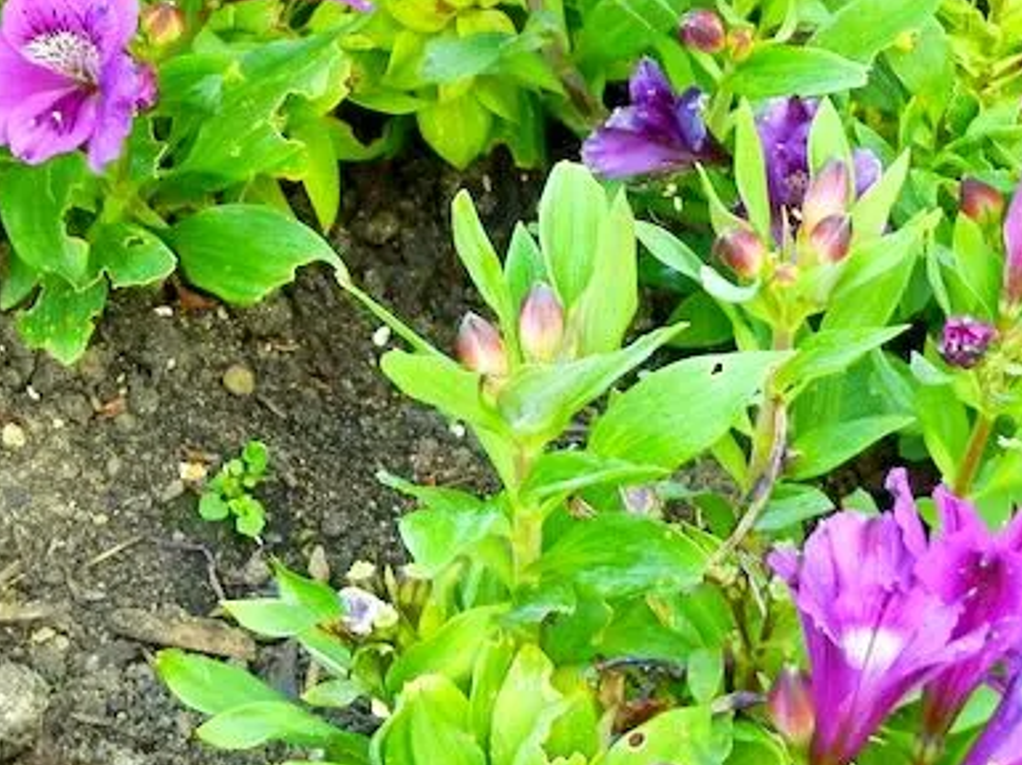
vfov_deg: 7.2
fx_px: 6047
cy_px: -202
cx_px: 308
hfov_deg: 9.7
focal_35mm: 205
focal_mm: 13.9
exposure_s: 1/70.2
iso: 160
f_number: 4.3
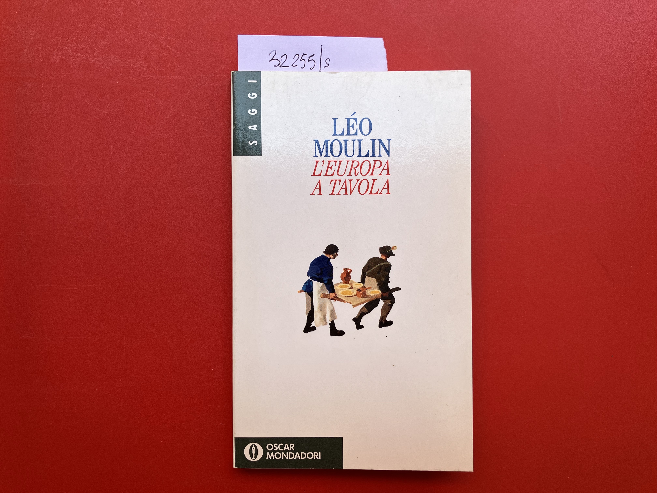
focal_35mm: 28
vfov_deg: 49.7
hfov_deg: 63.4
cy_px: 246
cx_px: 328
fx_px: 531
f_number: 1.8
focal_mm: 3.99
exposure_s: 1/100
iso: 25
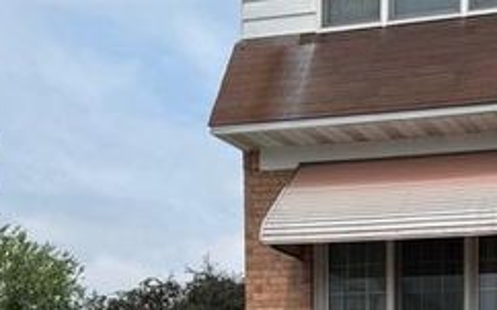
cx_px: 435
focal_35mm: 70
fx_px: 948
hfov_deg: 28.4
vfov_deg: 17.0
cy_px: 453
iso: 80
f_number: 1.78
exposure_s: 1/4975
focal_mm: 6.76
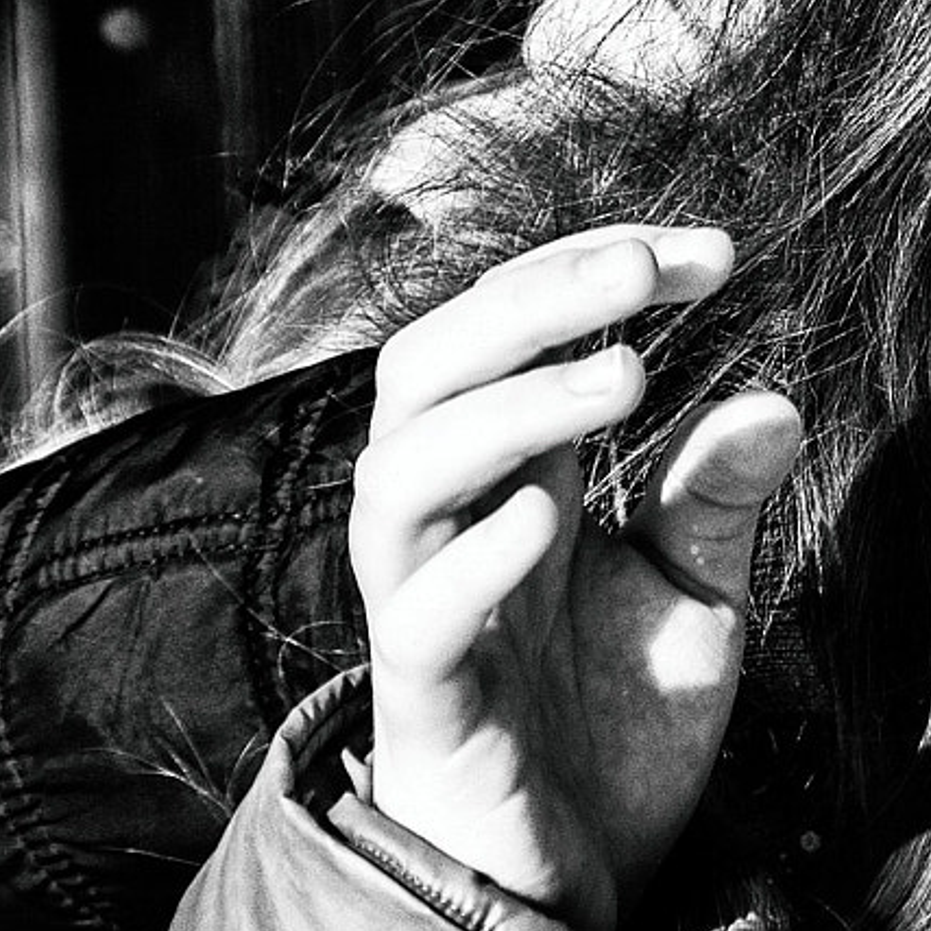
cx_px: 835
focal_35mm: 440
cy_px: 191
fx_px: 13388
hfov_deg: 4.0
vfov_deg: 4.0
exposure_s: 1/500
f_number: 5.6
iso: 160
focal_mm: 92
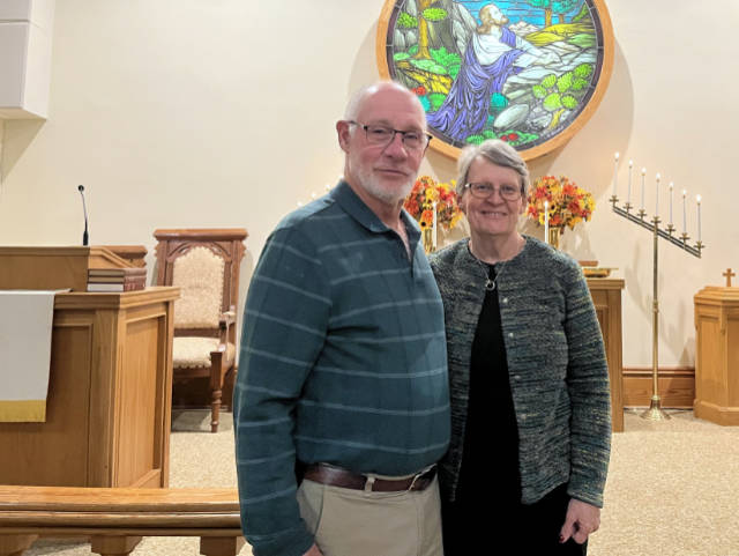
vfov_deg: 53.1
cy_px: 278
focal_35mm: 26
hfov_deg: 67.3
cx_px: 370
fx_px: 555
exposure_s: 1/60
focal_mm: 5.1
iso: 500
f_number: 1.6
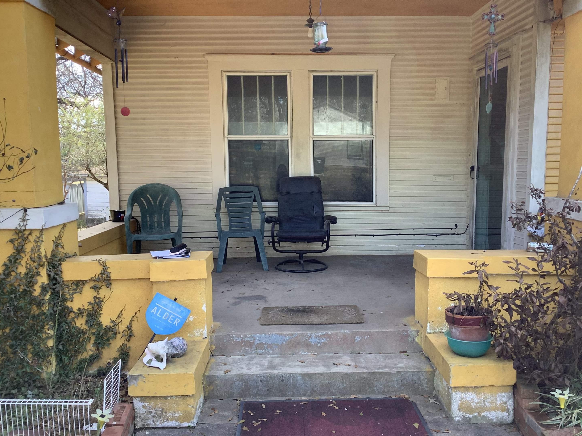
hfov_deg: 55.3
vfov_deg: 42.9
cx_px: 301
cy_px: 226
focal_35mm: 33
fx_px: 555
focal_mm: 3.3
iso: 64
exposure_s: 1/120
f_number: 2.4
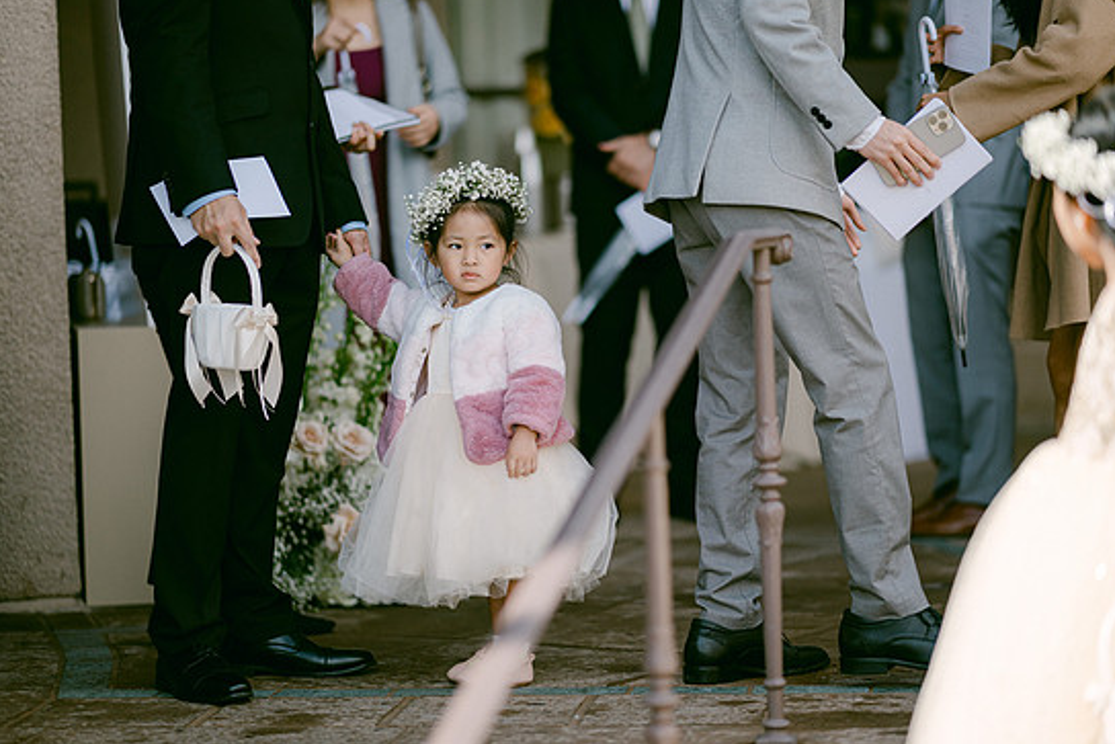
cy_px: 386
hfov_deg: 18.3
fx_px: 3470
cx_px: 572
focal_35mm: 112
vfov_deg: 12.2
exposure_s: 1/8000
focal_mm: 105
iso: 200
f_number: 1.4
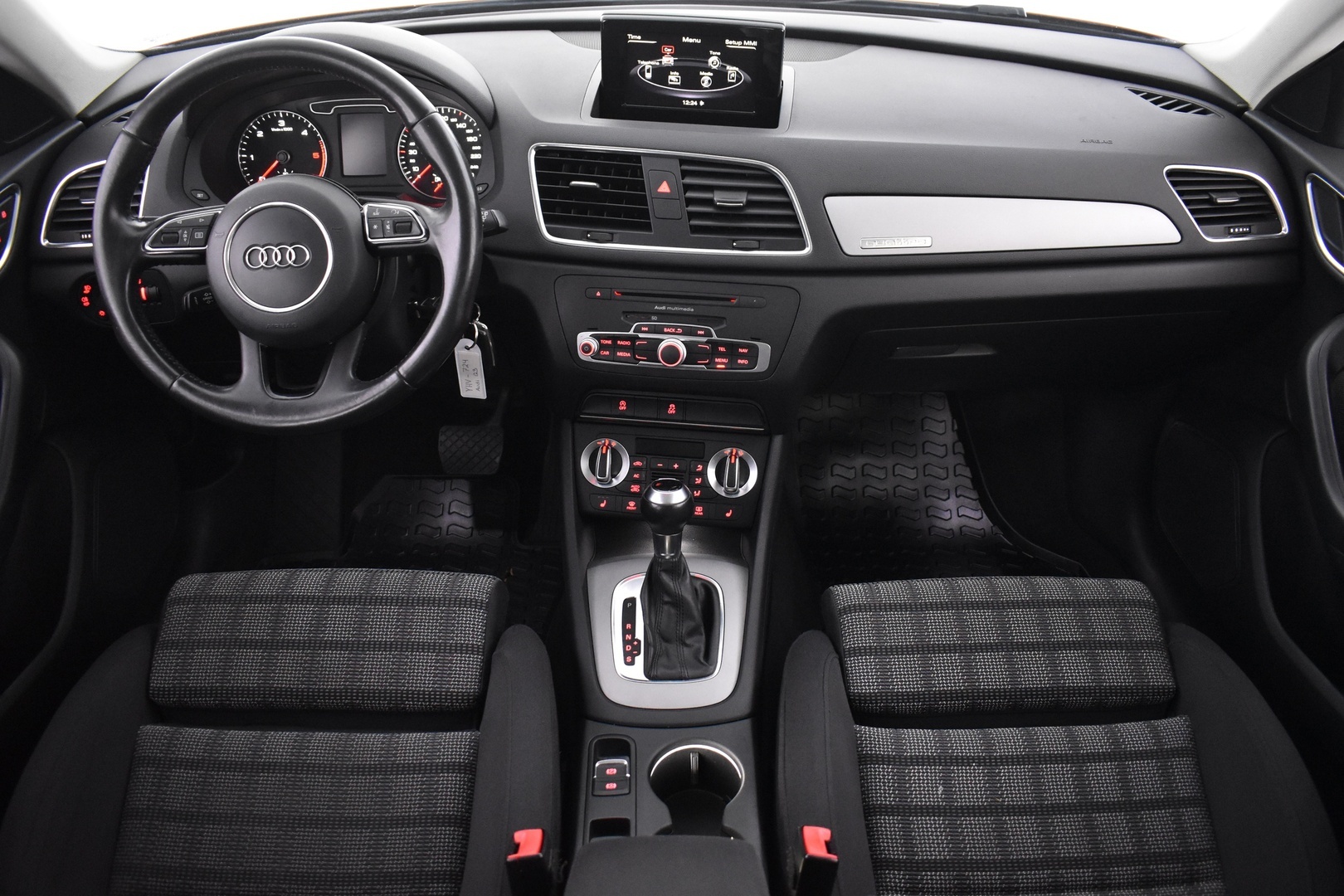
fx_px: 1008
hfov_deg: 67.4
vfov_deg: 47.9
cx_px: 672
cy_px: 448
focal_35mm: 27
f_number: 3.5
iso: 3200
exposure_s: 1/20
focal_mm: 18
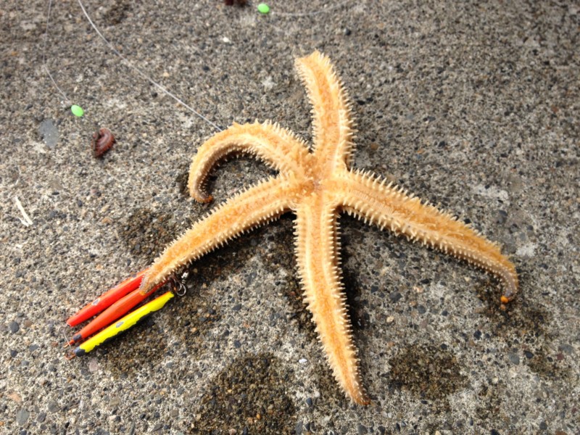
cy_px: 218
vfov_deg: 40.7
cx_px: 290
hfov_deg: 52.6
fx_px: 586
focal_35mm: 35
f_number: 2.4
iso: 64
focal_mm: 4.28
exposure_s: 1/789
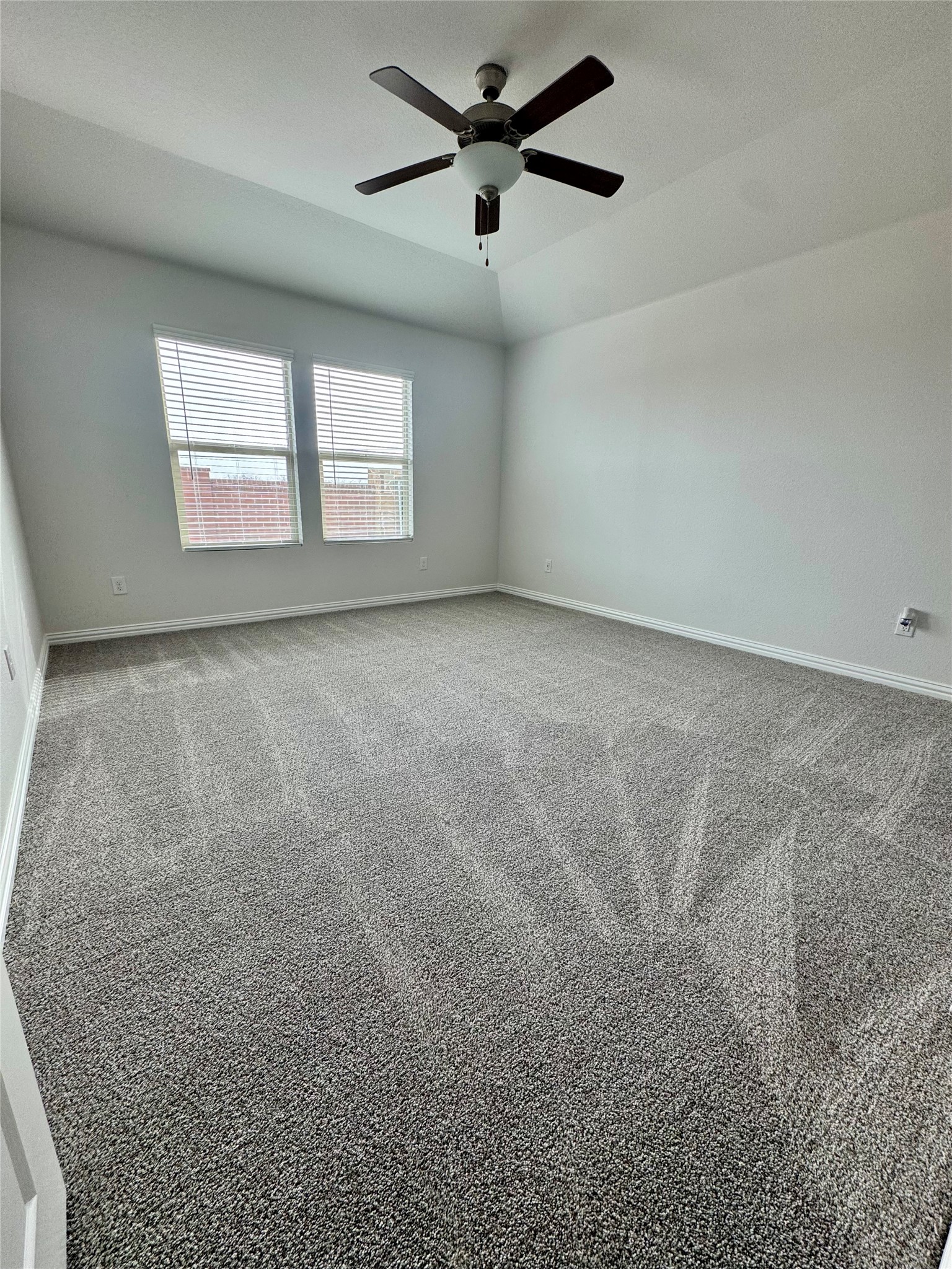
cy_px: 634
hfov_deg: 85.7
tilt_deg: -15.3
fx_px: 513
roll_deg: -0.8
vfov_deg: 102.1
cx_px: 476
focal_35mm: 14
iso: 80
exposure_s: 1/99
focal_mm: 2.22
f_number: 2.2
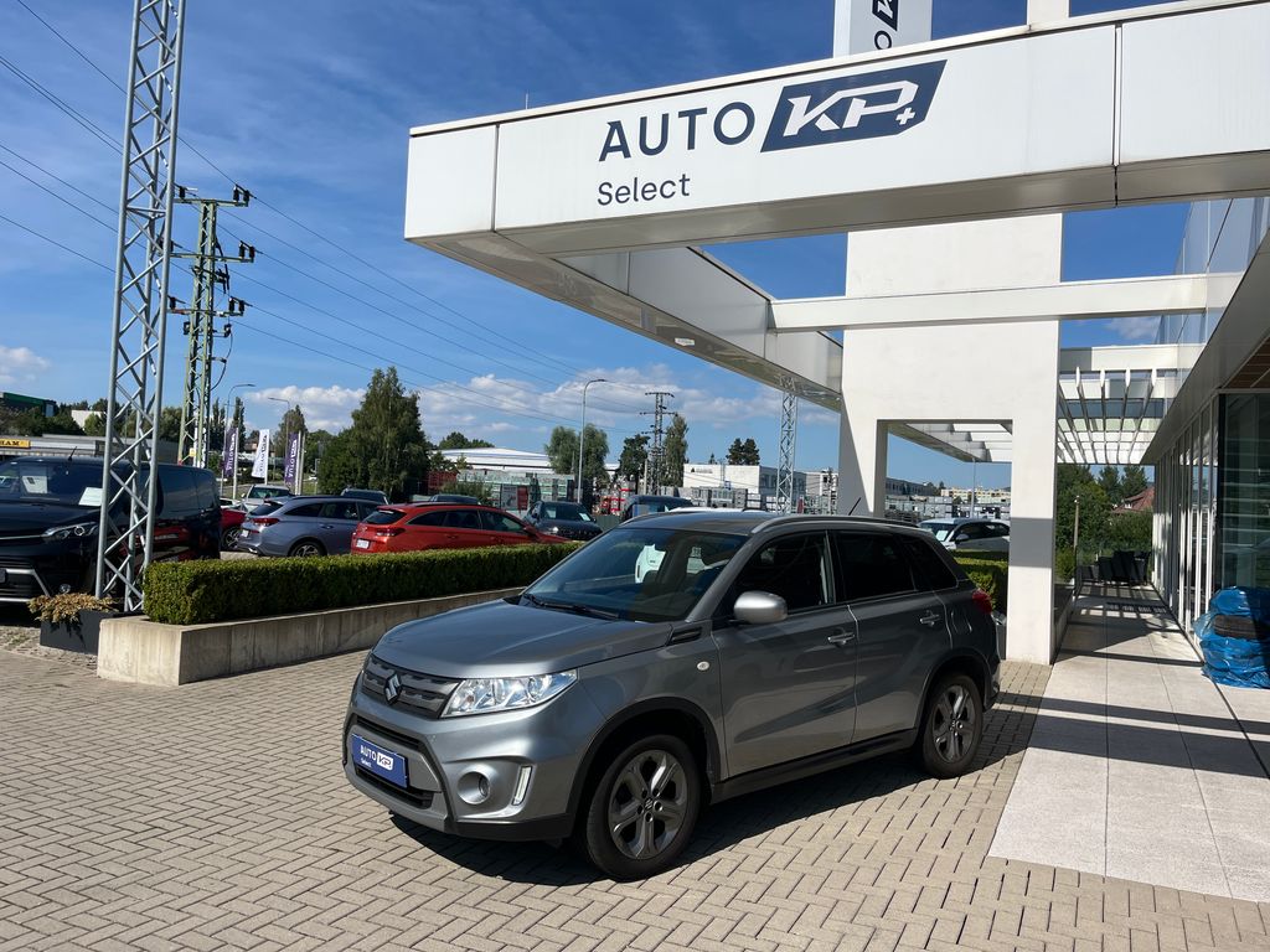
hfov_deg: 67.3
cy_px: 476
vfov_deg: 53.1
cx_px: 635
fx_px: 954
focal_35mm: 26
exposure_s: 1/6897
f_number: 1.6
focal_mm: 5.1
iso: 50
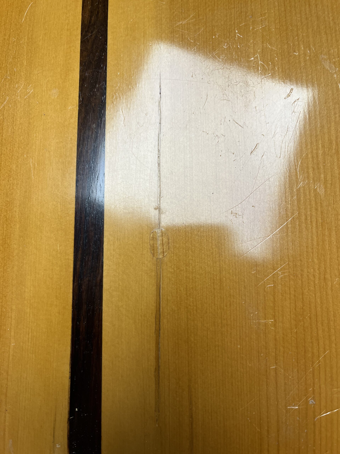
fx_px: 340
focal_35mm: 26
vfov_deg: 67.3
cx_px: 170
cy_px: 227
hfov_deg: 53.1
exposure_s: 1/100
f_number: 1.6
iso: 80
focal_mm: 5.1
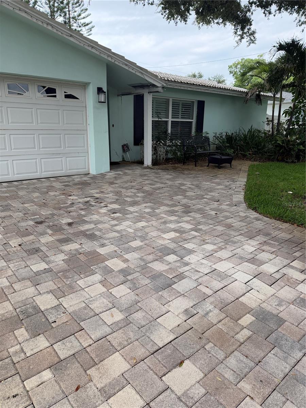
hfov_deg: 56.8
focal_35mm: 24
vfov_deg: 71.6
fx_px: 283
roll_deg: -1.2
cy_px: 204
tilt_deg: -15.1
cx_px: 153
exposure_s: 1/660
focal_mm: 6.76
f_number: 1.78
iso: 100
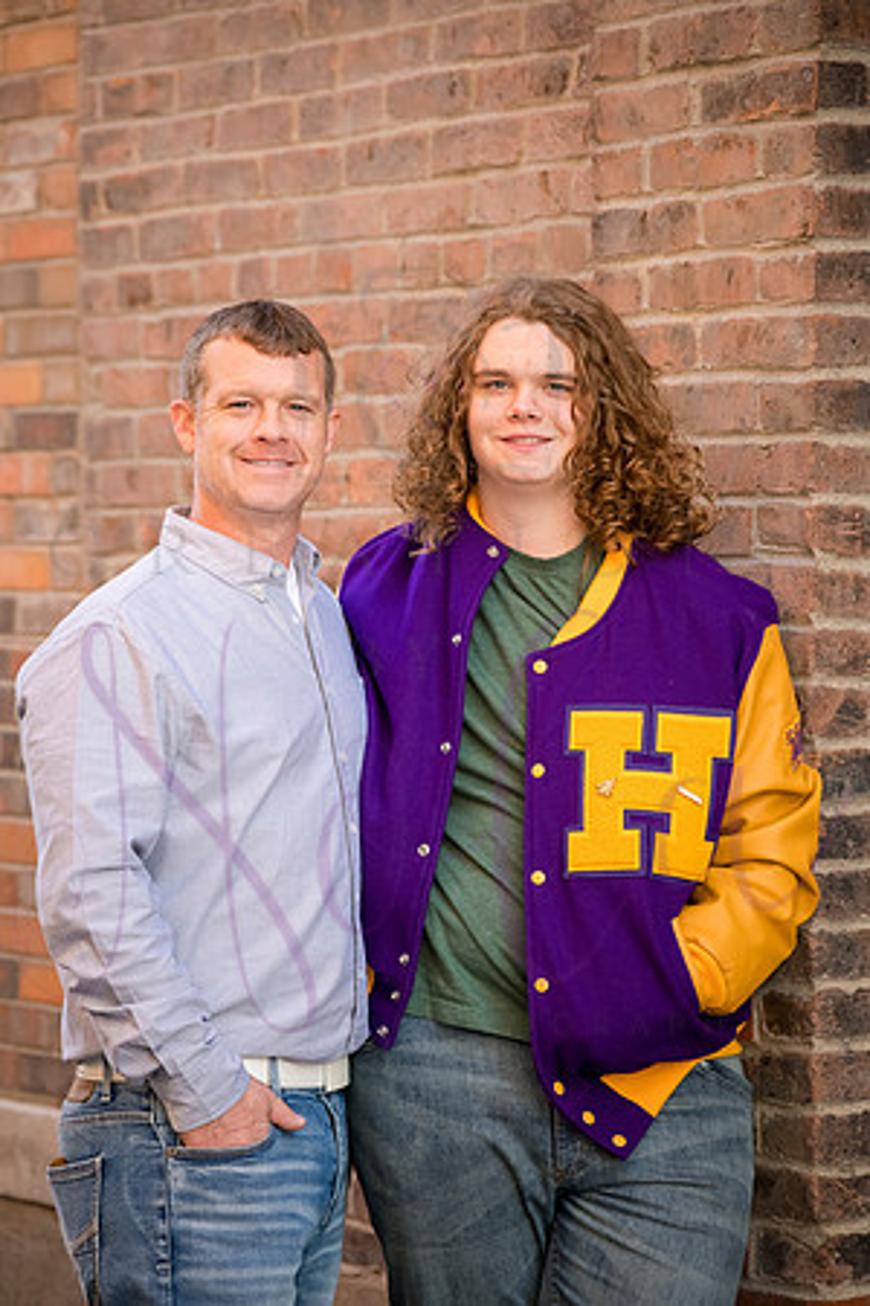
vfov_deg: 17.1
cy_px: 653
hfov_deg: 11.4
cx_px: 435
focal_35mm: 120
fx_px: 4350
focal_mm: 120
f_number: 5
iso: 640
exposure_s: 1/400
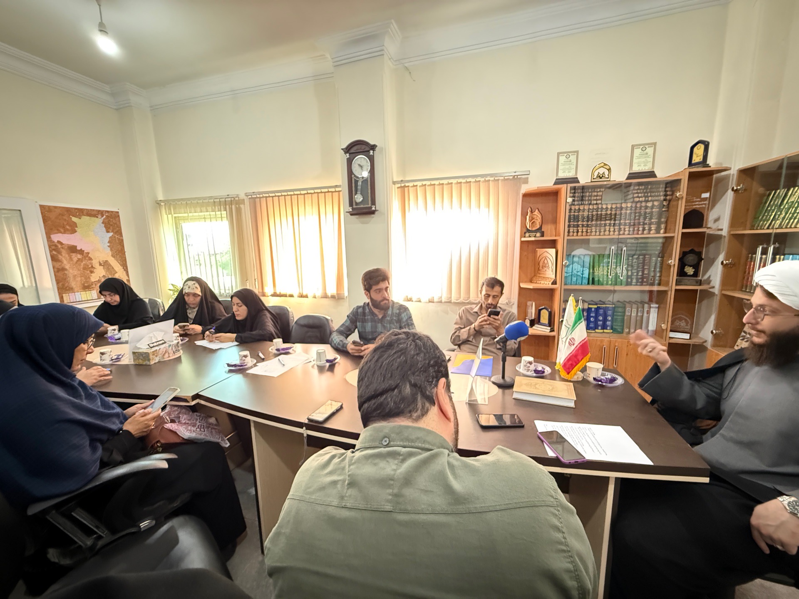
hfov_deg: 102.1
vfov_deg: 85.7
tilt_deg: -9.2
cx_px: 400
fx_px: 323
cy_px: 300
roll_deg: +0.7
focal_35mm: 14
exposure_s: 1/35
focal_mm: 2.22
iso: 1600
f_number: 2.2
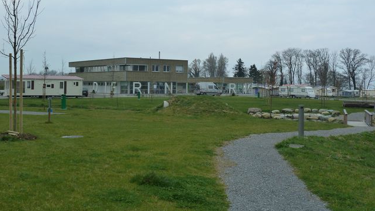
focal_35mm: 46
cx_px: 187
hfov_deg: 44.6
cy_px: 81
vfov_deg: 25.9
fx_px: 457
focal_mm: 6.9
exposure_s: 1/500
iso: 125
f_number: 4
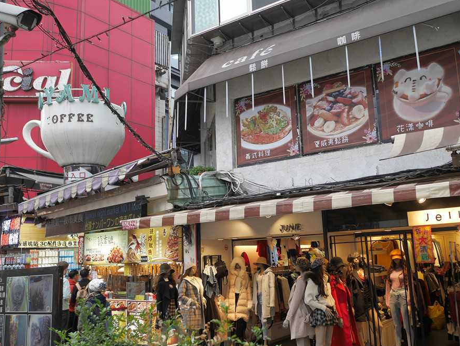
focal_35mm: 34
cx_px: 259
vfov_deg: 41.8
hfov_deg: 53.8
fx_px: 452
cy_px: 168
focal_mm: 15
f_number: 2.2
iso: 200
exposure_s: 1/160
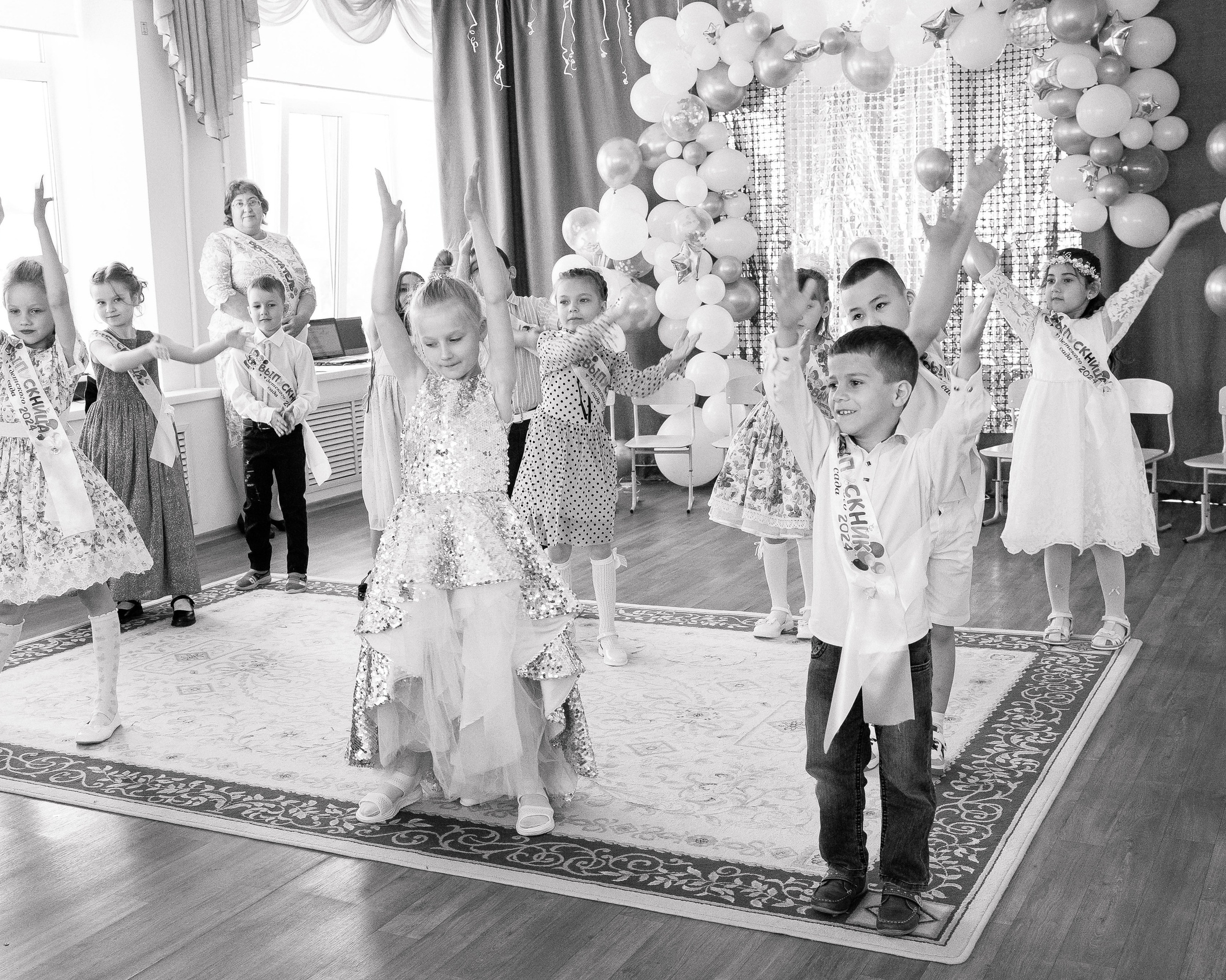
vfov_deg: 36.5
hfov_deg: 44.7
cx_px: 541
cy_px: 485
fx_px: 1488
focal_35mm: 41
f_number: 5
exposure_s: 1/160
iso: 2500
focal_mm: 35
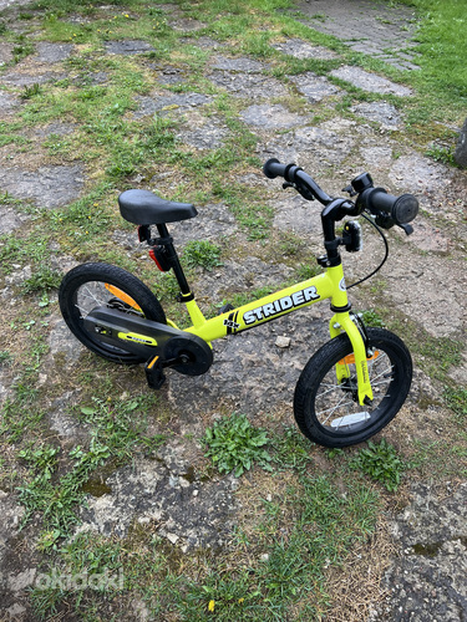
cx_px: 234
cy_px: 311
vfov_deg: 67.3
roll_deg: +1.0
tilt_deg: -41.9
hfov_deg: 53.1
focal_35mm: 26
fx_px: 468
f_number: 1.5
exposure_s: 1/177
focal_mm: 5.7
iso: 40
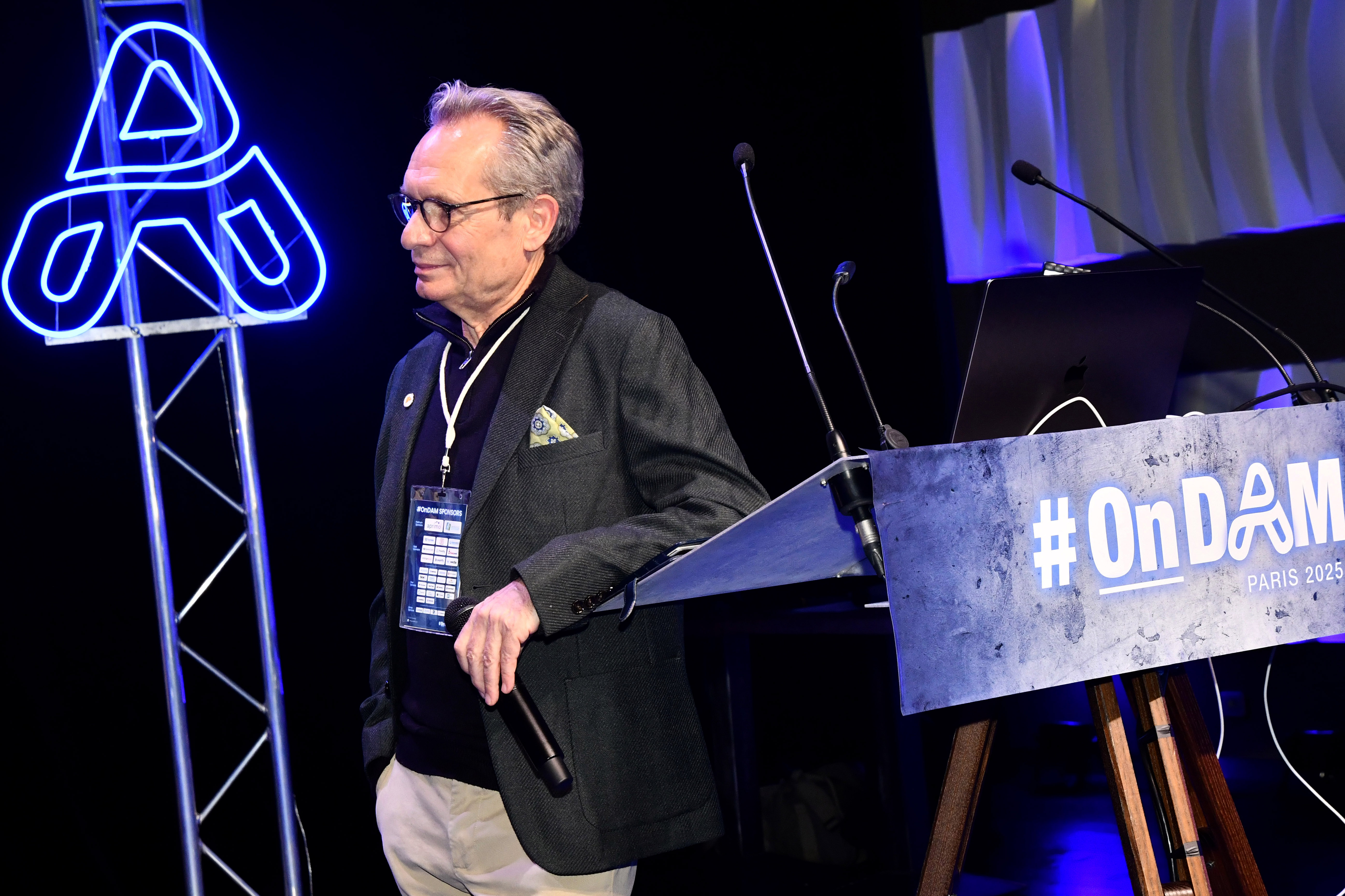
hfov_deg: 35.1
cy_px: 448
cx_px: 672
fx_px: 2129
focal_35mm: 57
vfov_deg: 23.8
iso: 1250
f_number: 5.6
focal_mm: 38
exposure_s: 1/125
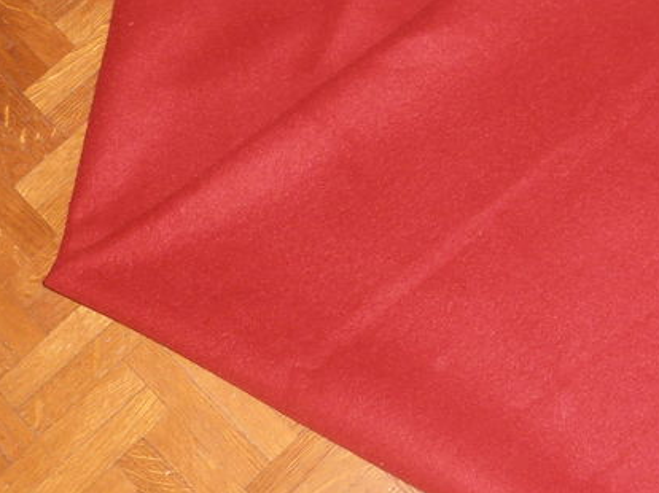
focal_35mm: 58
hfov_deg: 31.8
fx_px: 1104
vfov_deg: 25.2
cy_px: 277
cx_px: 586
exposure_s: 1/30
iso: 125
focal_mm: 4.2
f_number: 3
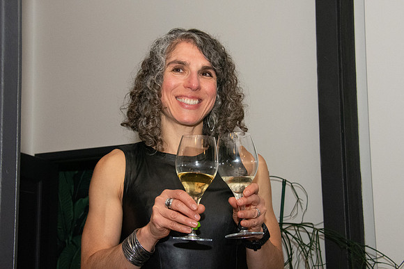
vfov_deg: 17.1
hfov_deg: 25.4
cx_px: 185
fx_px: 896
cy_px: 120
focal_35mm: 80
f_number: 10
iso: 5000
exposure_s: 1/200
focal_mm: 48
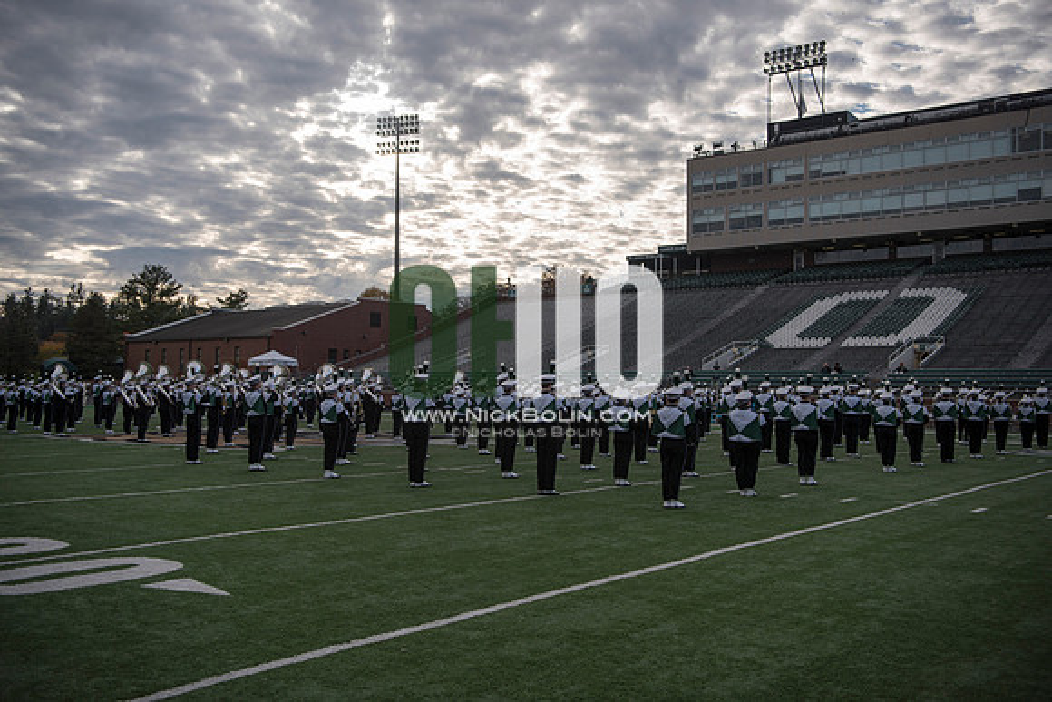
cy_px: 351
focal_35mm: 36
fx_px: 1052
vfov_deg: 36.9
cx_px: 526
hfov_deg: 53.1
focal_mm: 36
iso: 100
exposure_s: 1/1250
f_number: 3.5
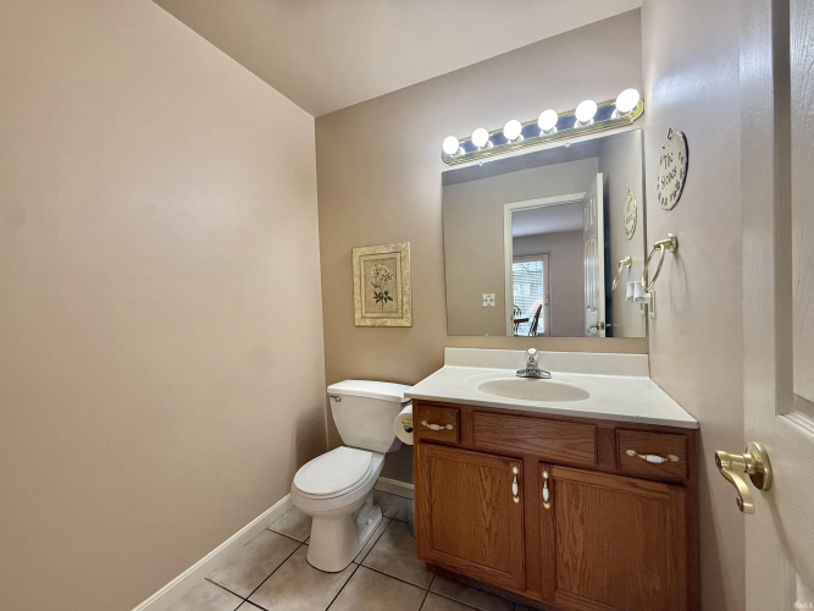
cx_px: 407
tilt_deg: -1.3
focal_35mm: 14
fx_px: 329
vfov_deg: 85.7
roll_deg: +2.0
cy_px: 306
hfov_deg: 102.1
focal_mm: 2.22
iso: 250
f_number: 2.2
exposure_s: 1/120
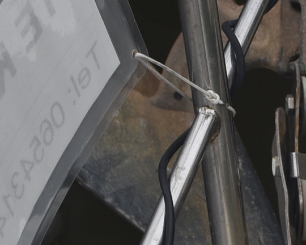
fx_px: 1713
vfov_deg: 8.2
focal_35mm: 189
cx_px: 448
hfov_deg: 9.9
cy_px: 112
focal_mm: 29
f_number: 8
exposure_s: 1/250
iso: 200
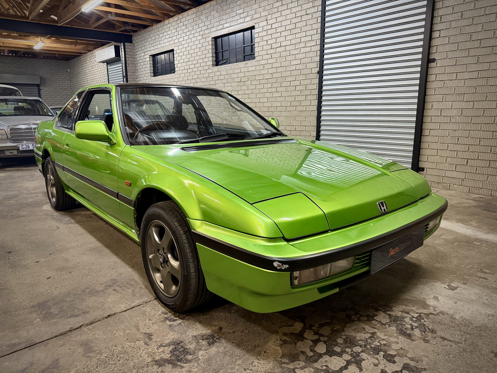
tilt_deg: -12.7
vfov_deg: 56.8
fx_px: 345
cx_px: 248
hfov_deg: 71.6
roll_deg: +0.8
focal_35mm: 24
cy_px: 186
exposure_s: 1/50
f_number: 1.78
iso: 400
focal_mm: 6.76
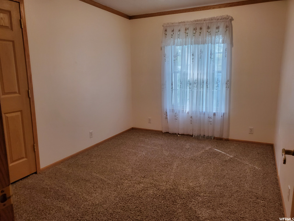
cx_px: 147
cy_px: 110
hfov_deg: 67.3
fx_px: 221
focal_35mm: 26
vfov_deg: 53.1
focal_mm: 4.3
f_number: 2.4
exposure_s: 1/120
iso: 200
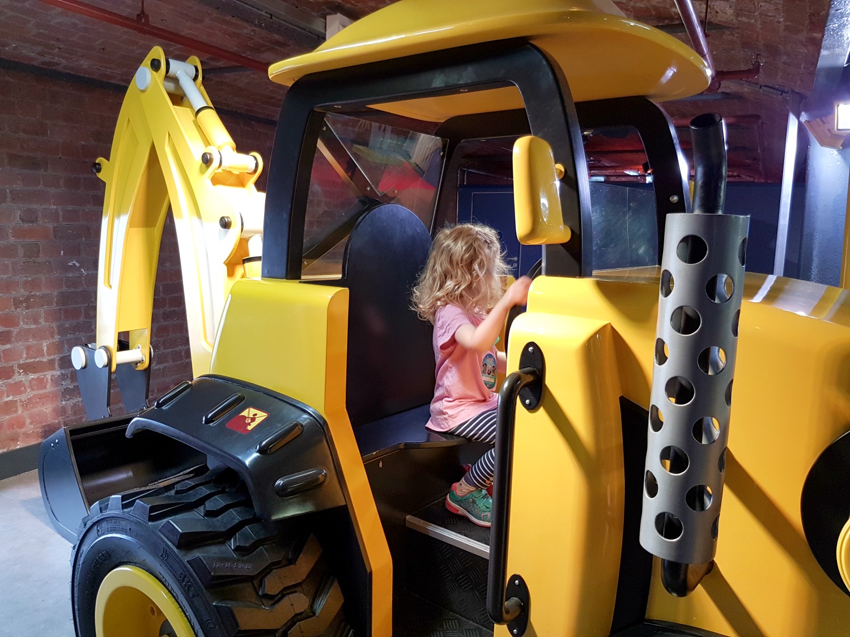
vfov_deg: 53.1
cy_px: 318
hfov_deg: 67.3
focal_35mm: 26
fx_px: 638
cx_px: 425
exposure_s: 1/50
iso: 80
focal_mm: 4.2
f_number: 1.7
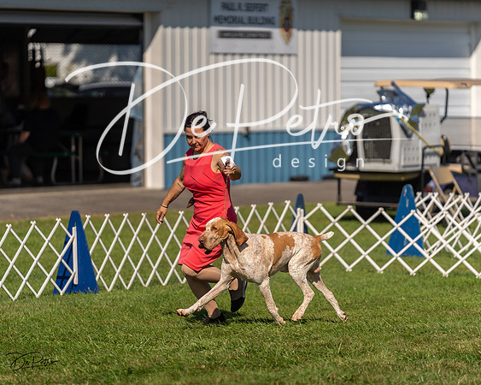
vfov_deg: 6.9
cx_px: 240
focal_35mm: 225
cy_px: 192
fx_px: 3205
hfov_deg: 8.6
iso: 200
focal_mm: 200
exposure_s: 1/3200
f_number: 3.2
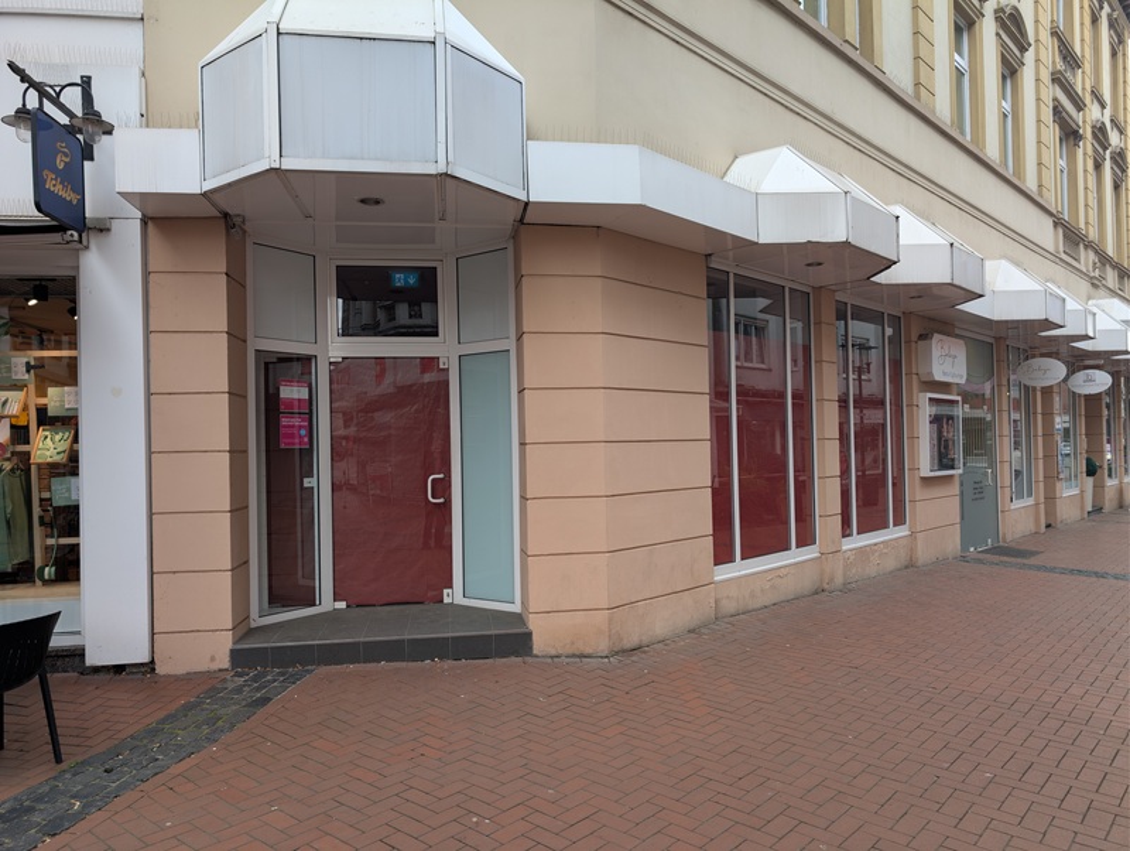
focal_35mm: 24
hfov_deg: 71.5
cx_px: 565
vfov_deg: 56.9
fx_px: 784
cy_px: 426
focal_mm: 6.9
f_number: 1.68
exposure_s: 1/192
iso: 21
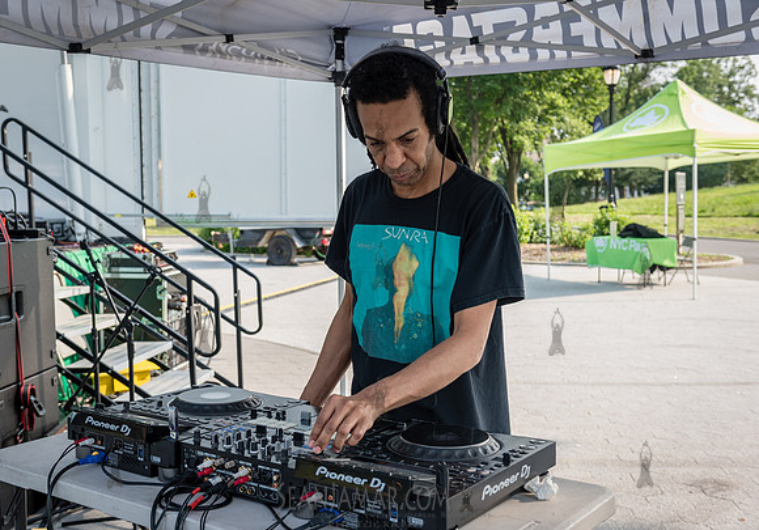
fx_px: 859
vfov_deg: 34.3
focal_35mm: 40
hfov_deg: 47.6
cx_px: 353
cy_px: 259
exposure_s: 1/320
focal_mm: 38
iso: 200
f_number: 4.5
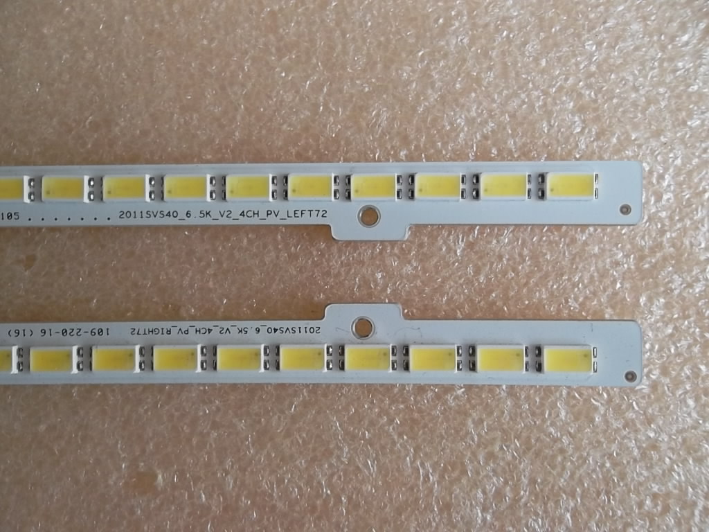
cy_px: 266
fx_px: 553
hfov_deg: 65.3
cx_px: 354
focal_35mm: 27
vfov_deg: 51.4
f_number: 3.5
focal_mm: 4.9
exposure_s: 1/45
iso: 144
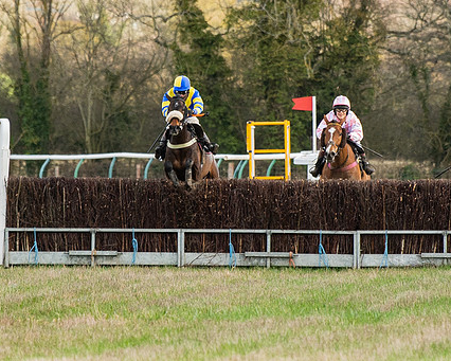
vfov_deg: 1.9
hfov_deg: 2.4
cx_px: 209
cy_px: 200
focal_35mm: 817
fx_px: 10908
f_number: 4
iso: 400
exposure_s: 1/1000
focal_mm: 200
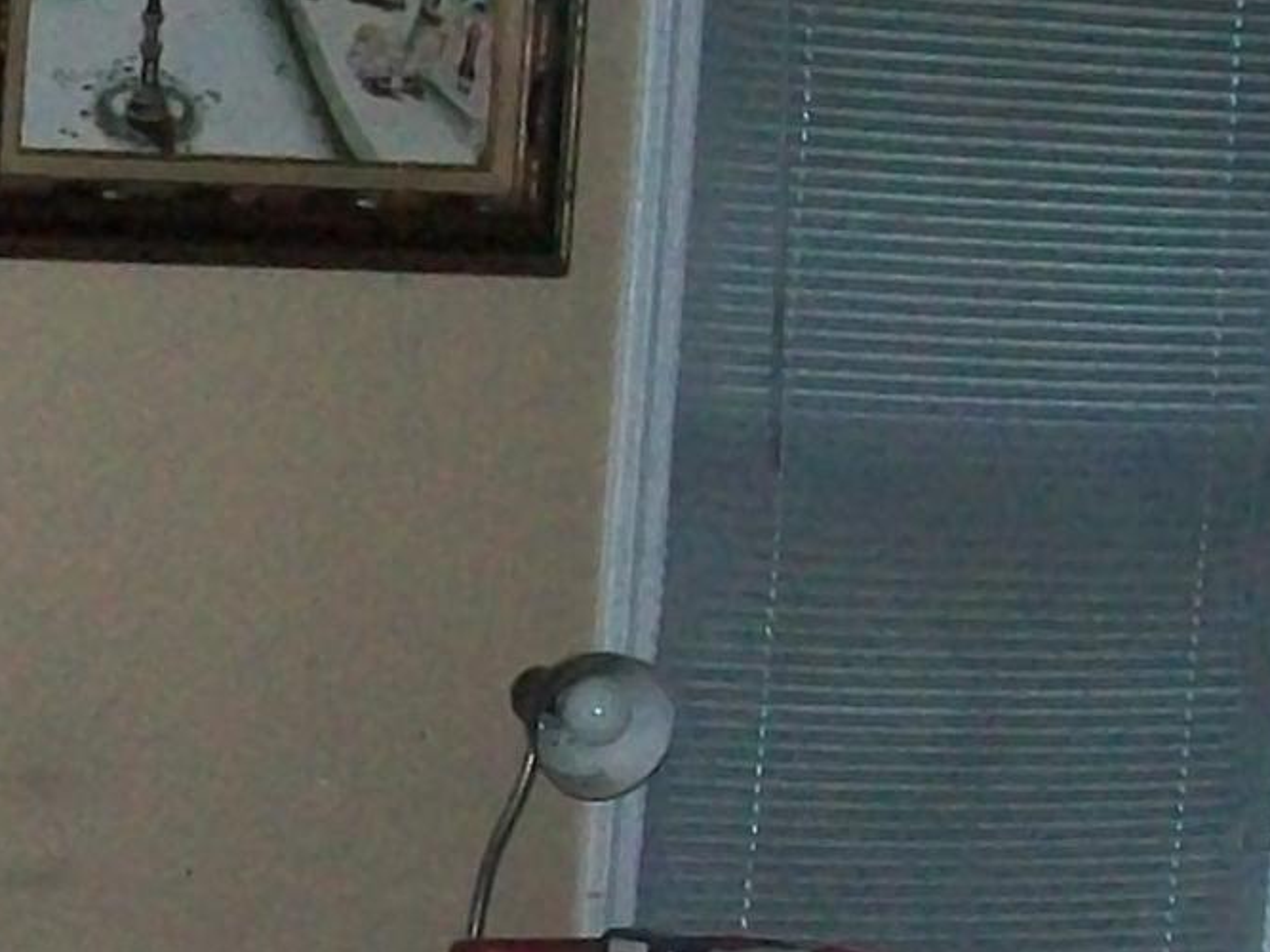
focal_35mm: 162
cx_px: -697
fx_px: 5942
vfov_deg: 9.0
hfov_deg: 11.6
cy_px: 1335
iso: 200
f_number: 2.7
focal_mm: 6
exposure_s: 1/125
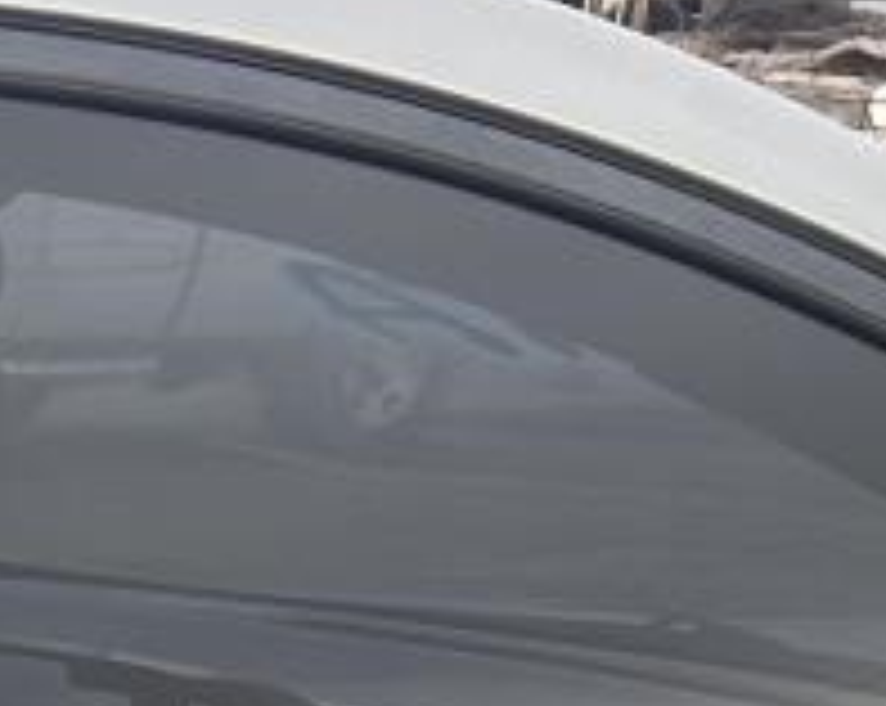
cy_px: 1740
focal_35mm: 165
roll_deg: +0.9
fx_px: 4320
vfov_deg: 8.5
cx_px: -1741
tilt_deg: -21.4
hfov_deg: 9.4
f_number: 1.5
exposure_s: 1/552
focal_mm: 5.7
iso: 50
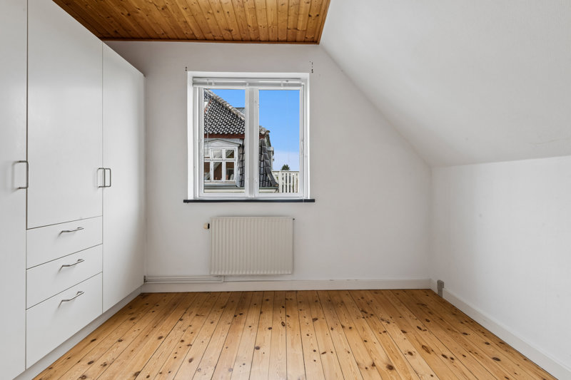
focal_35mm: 18
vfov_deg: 67.4
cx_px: 286
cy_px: 190
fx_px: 285
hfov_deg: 90.0
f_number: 13
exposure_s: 1/10
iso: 400
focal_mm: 18
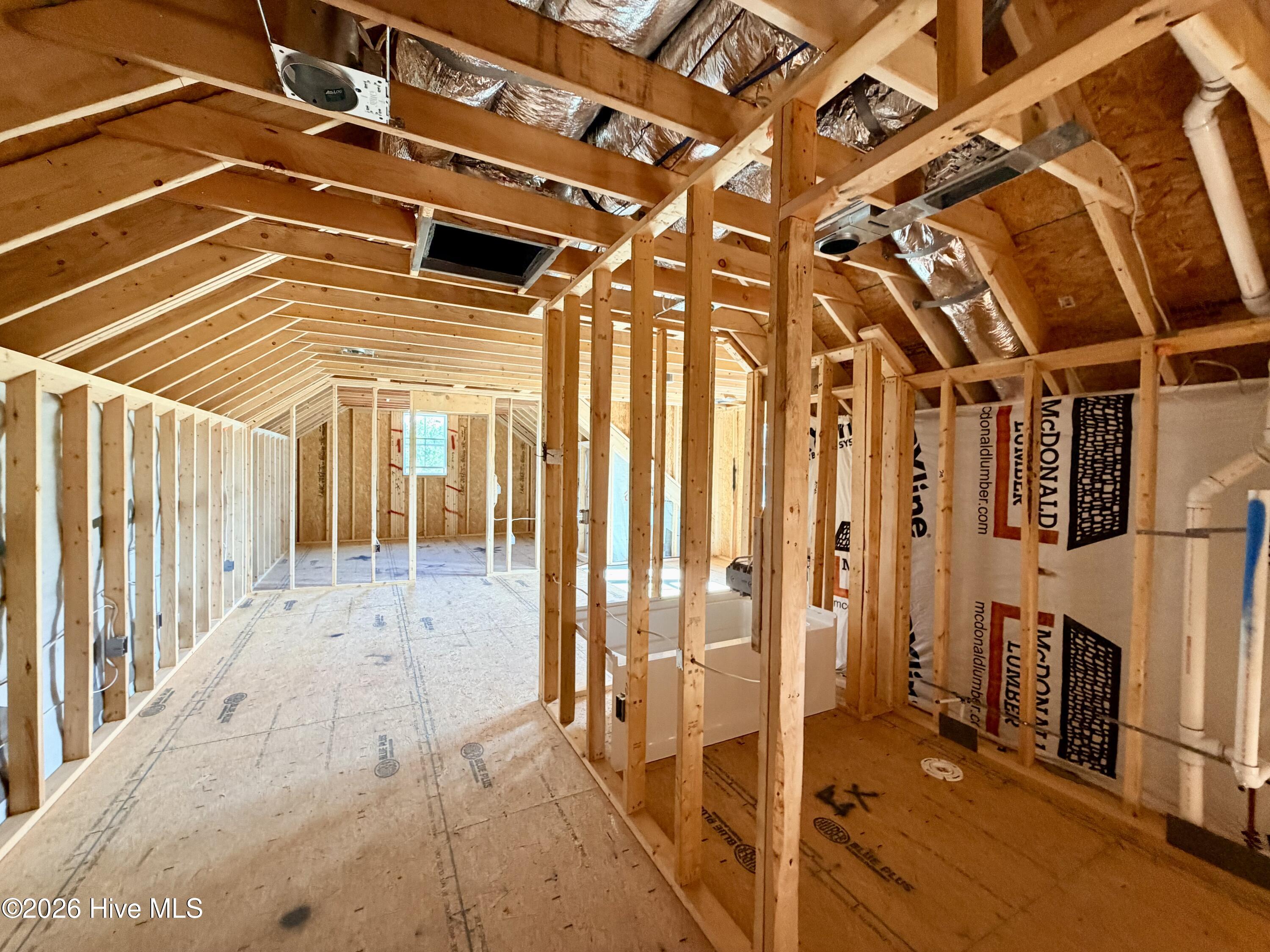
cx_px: 635
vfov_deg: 85.7
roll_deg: -0.5
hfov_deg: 102.1
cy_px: 476
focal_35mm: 14
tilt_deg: -1.6
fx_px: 514
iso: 400
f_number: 2.2
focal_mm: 2.22
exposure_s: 1/60
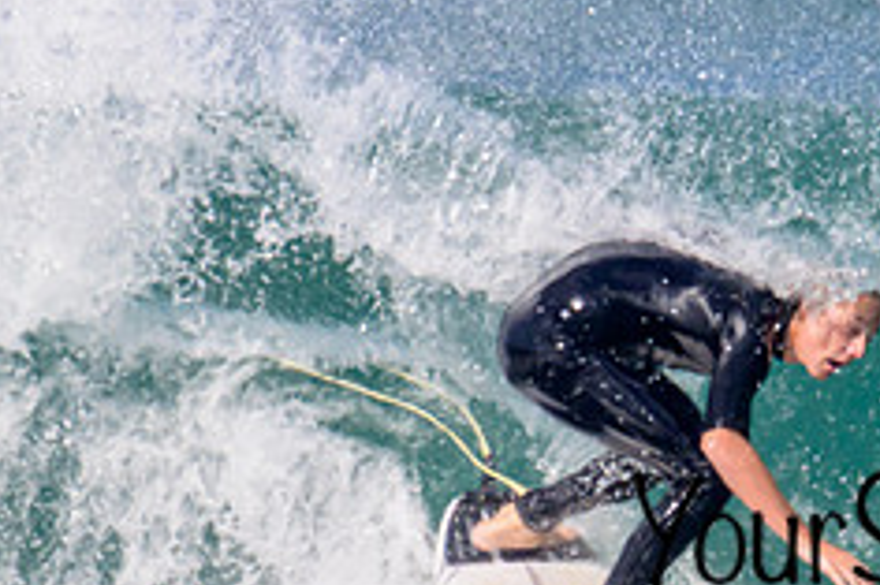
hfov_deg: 0.8
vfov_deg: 0.5
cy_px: 412
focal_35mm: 2683
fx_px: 65537
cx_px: 995
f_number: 11
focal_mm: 800
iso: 800
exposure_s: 1/2000
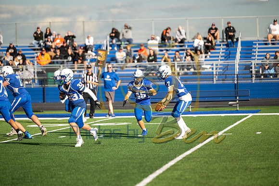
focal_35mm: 195
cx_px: 140
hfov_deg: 10.5
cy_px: 93
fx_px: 1512
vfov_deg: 7.0
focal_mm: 195
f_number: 2.8
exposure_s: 1/1600
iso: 320
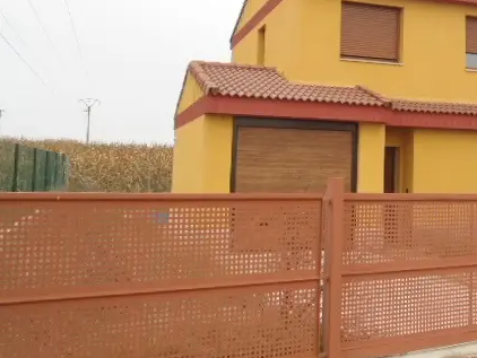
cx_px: 359
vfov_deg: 30.7
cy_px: 116
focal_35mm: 47
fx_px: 648
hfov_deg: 39.3
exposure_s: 1/60
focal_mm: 5.6
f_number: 3
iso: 80
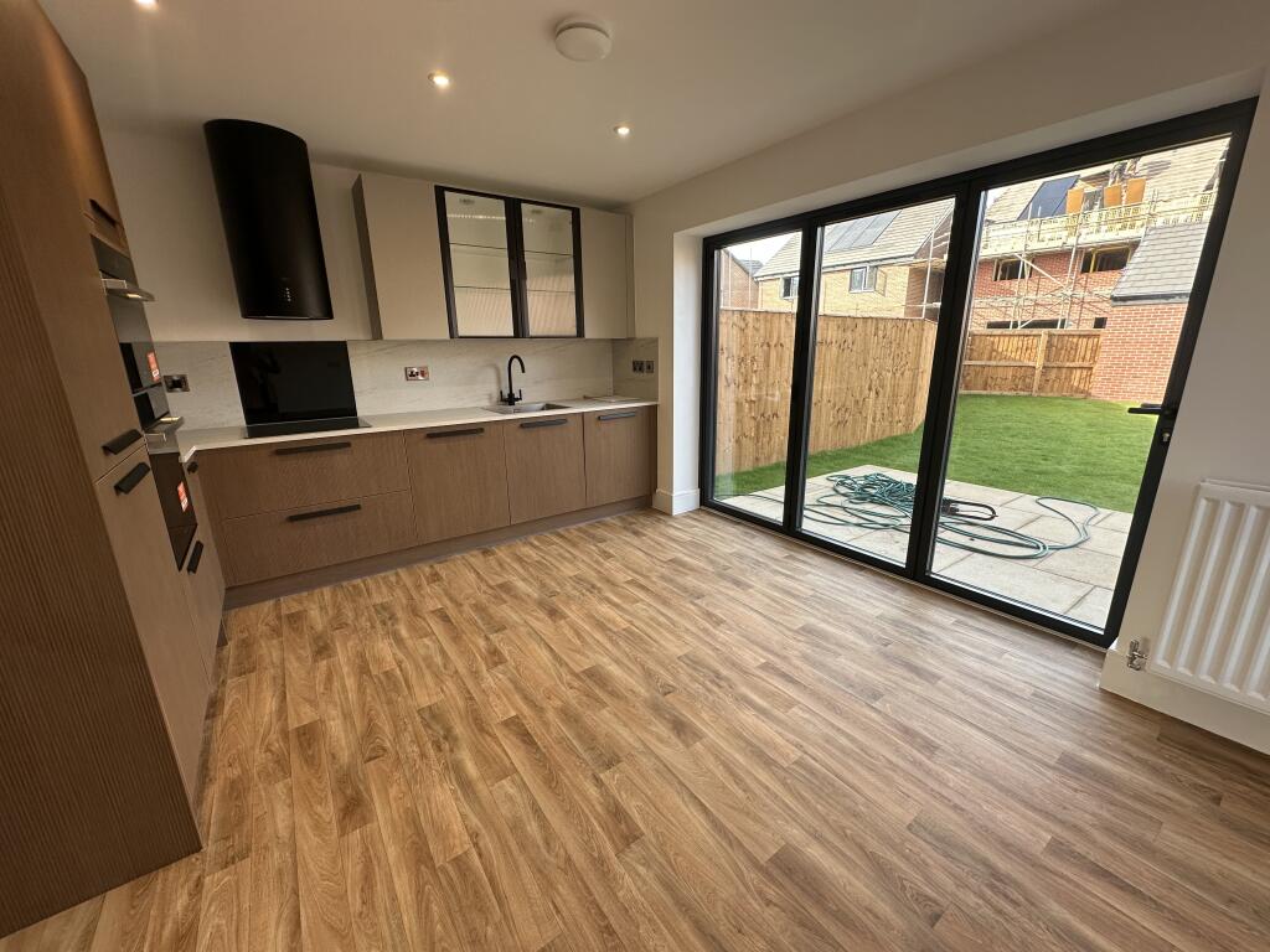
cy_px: 476
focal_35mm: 14
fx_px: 514
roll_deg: +0.4
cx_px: 635
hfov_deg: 102.1
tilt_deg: -14.0
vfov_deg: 85.7
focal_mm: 2.22
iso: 64
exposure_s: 1/99
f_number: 2.2
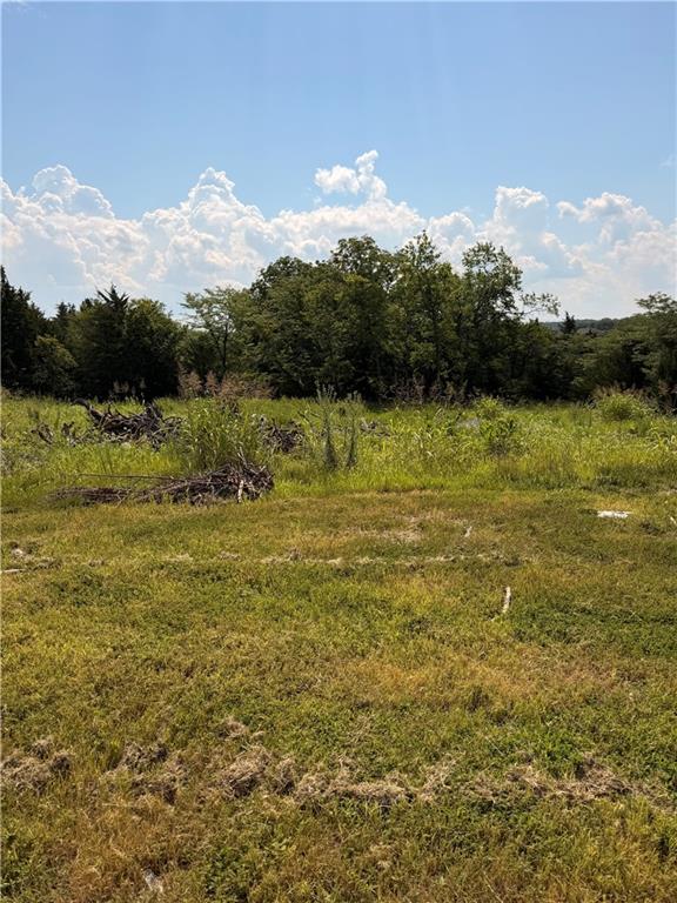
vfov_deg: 71.6
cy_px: 452
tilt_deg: -10.6
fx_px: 626
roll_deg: +2.1
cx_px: 338
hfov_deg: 56.8
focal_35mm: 24
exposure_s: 1/10309
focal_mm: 6.76
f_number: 1.78
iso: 80
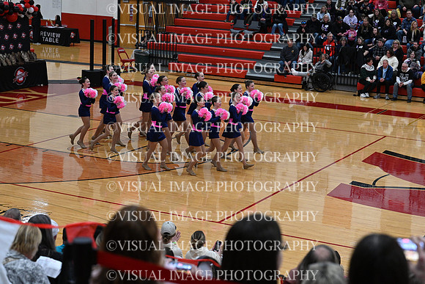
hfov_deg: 26.3
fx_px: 909
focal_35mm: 77
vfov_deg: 17.7
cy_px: 142
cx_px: 212
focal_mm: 77
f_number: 4
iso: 4000
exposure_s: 1/400
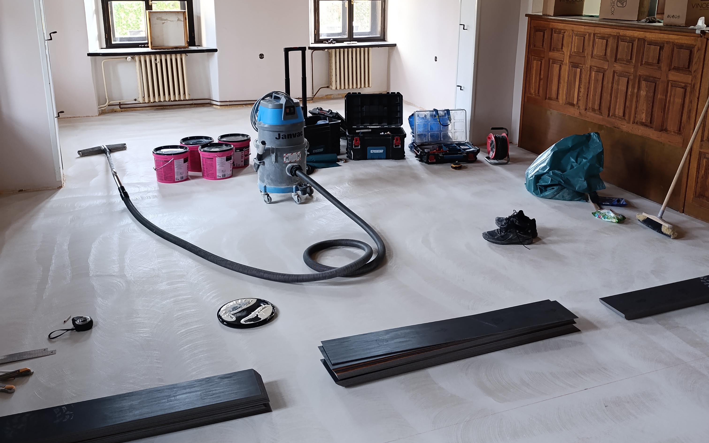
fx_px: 638
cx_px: 360
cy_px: 158
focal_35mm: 33
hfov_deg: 58.1
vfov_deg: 38.0
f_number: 1.6
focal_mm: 6.14
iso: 800
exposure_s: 1/100
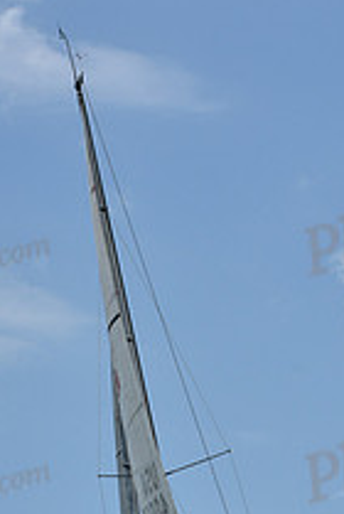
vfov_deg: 10.4
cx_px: 178
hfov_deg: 7.1
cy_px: 603
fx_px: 2771
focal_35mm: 194
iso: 250
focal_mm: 70
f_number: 8
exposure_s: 1/1250
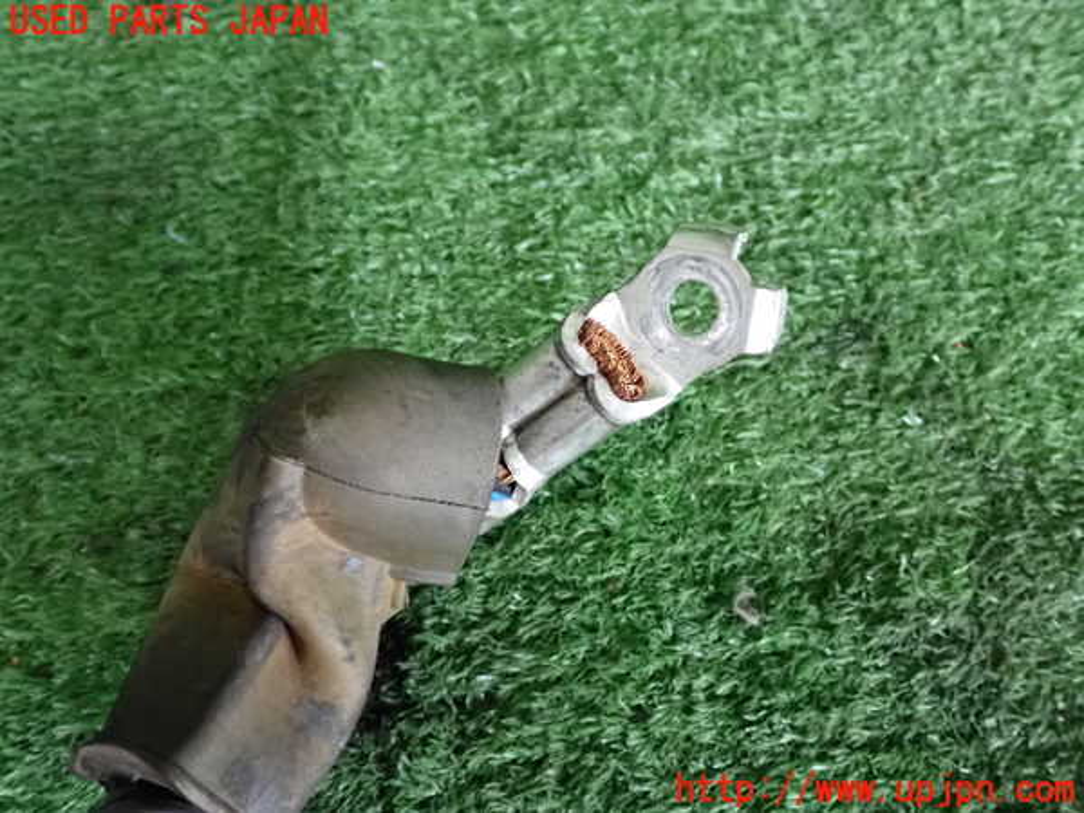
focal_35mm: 38
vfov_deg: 37.7
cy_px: 406
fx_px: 1190
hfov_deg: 49.0
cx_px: 542
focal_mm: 6.83
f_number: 2.7
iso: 2000
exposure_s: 1/125
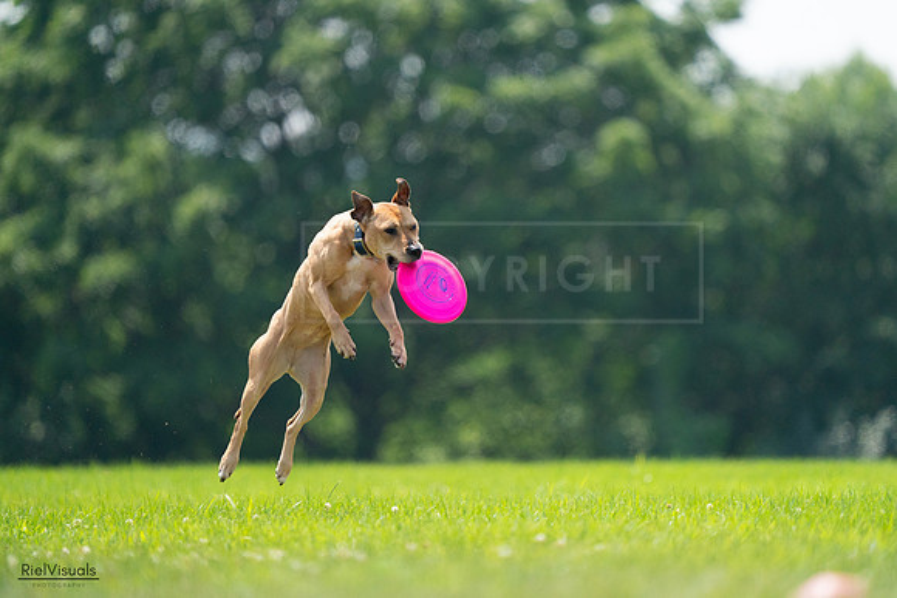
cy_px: 299
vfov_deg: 2.3
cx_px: 448
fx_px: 14953
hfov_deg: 3.4
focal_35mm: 600
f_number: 6.3
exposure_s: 1/4000
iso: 2000
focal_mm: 600
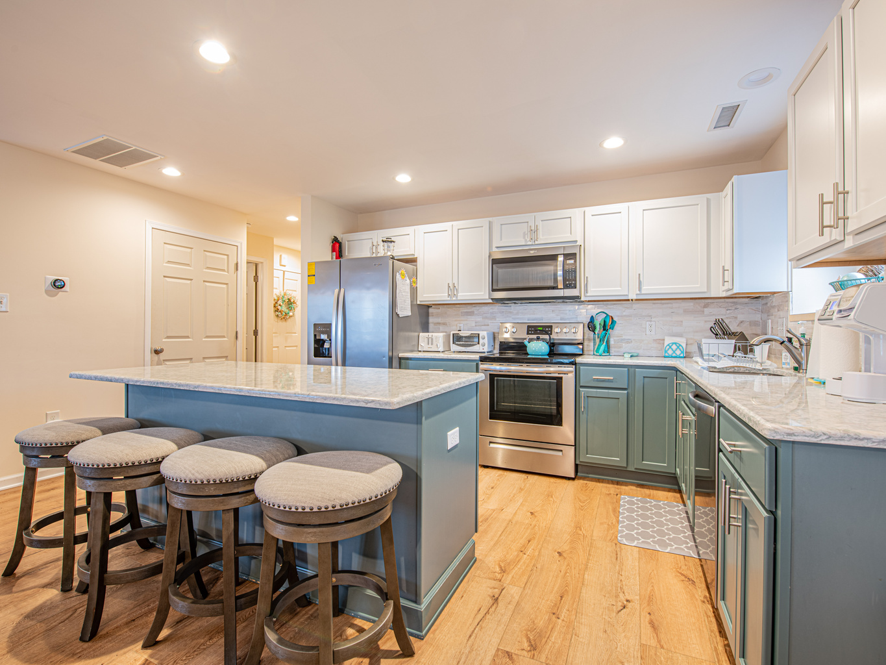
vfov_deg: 78.9
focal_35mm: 16
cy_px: 332
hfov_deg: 95.3
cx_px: 443
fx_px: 404
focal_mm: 14
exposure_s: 3
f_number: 9
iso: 64
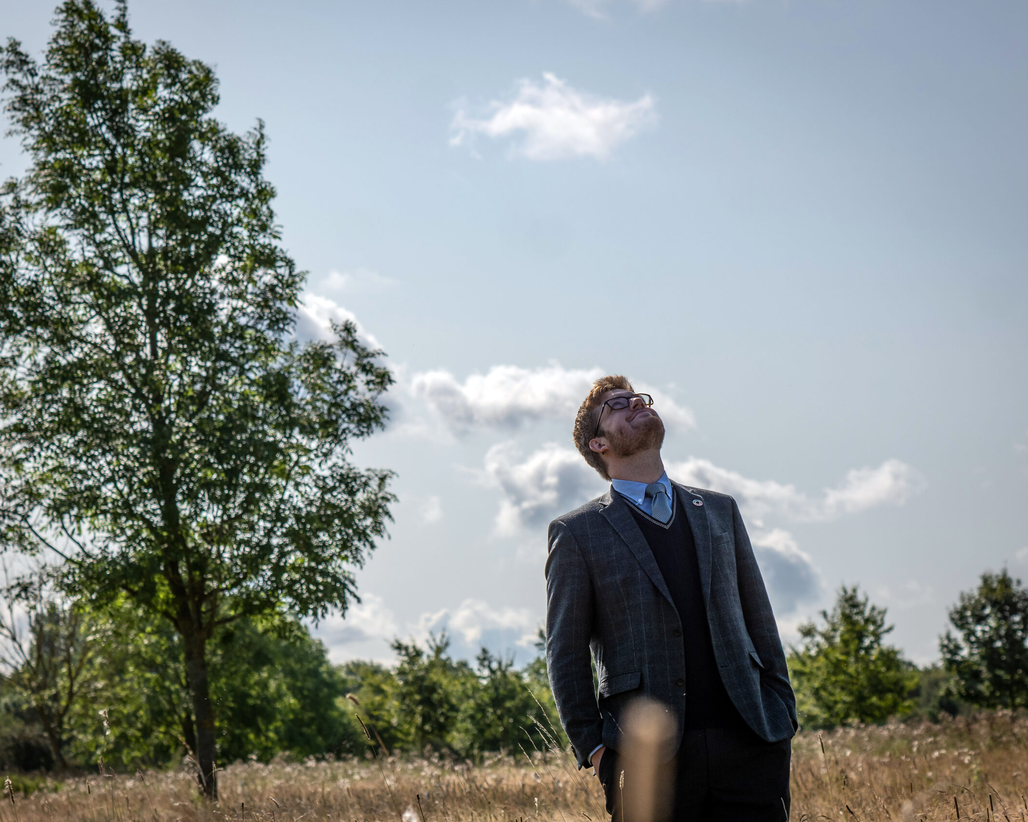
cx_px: 440
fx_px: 3621
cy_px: 413
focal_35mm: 119
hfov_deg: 16.2
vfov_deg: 13.0
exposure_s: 1/1600
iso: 100
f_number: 5.6
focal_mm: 70
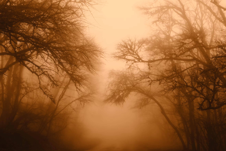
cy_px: 84
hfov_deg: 46.4
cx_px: 120
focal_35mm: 42
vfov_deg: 31.9
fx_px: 264
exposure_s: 1/100
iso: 320
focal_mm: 37
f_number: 5.6
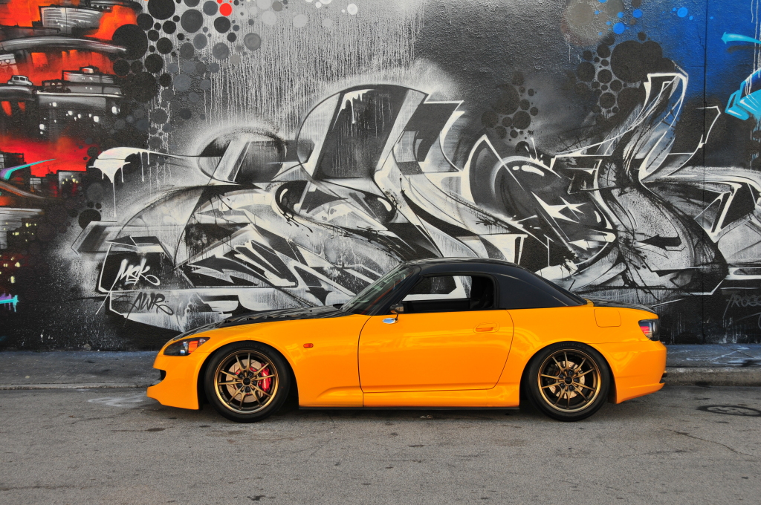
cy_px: 252
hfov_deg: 41.2
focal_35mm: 48
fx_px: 1013
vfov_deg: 28.0
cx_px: 380
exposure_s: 1/250
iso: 200
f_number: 8
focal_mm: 32
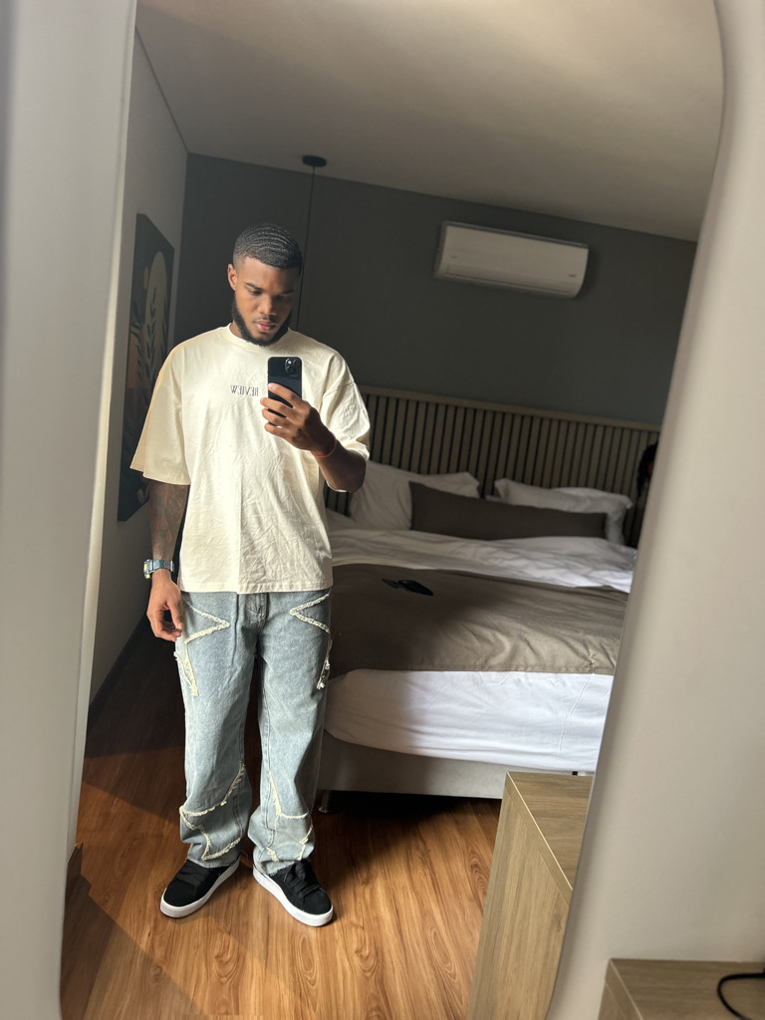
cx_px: 382
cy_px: 510
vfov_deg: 67.3
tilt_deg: -9.4
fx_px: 766
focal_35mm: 26
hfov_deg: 53.1
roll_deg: -7.1
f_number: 1.5
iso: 125
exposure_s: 1/85
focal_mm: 5.7
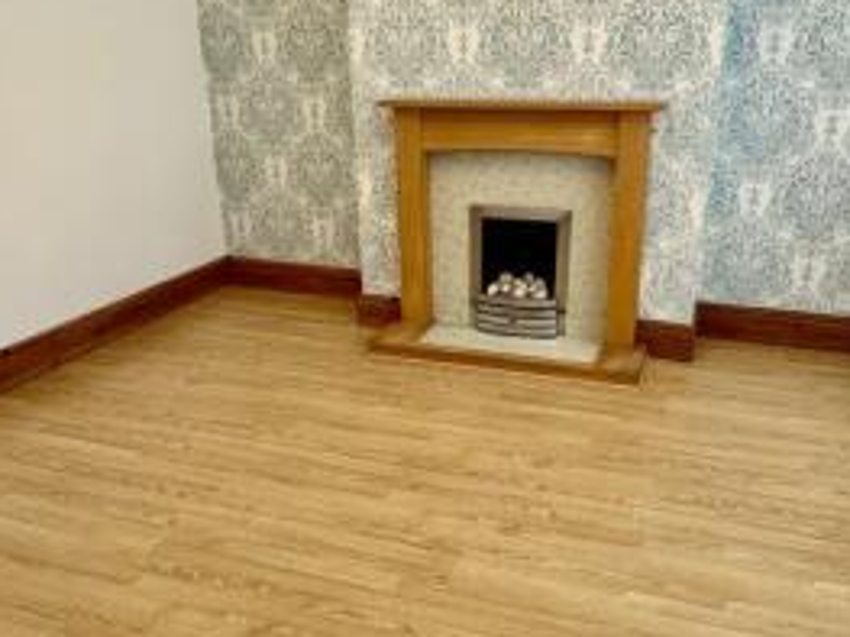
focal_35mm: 31
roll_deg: +0.6
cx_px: 464
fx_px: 761
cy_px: 322
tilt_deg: -19.3
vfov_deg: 45.4
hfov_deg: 58.3
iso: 160
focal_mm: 2.22
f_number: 2.2
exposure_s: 1/50
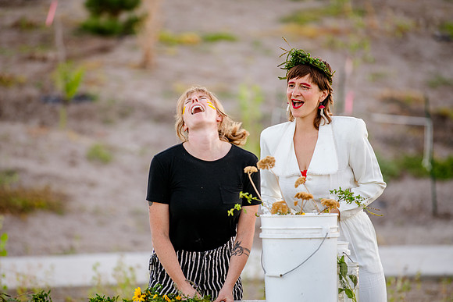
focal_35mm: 212
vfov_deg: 6.5
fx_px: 2663
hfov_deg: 9.7
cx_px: 219
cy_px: 151
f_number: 2.8
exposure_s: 1/160
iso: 200
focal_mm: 200
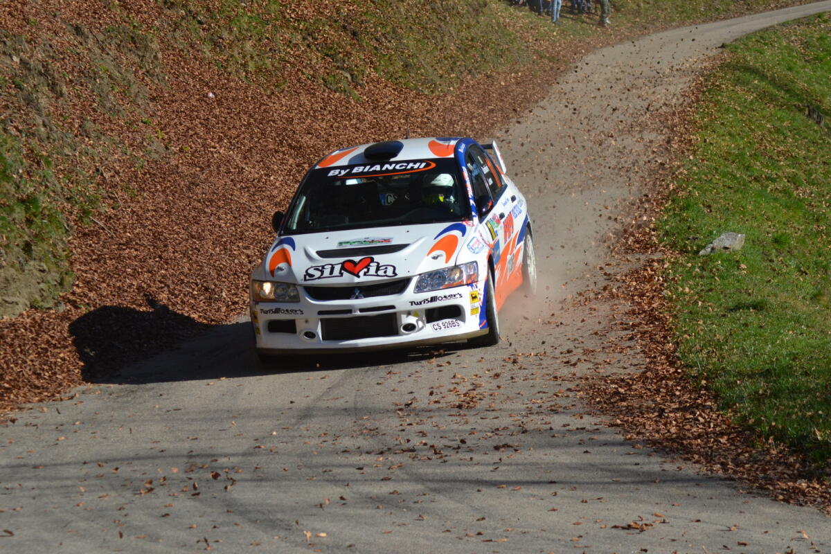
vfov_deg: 9.1
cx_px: 416
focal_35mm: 150
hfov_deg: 13.7
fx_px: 3462
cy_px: 277
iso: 400
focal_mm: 100
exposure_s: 1/2000
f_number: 7.1
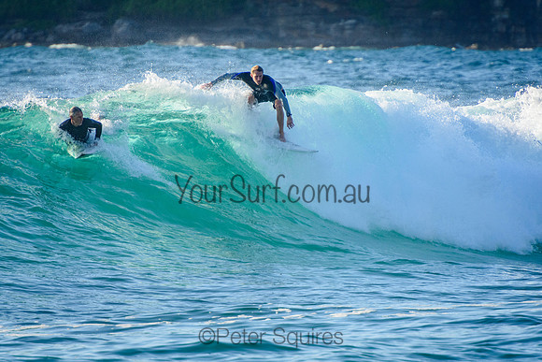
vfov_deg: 2.3
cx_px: 271
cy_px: 181
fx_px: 9193
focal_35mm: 611
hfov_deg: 3.4
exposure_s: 1/2000
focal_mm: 400
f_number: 5.6
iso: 640
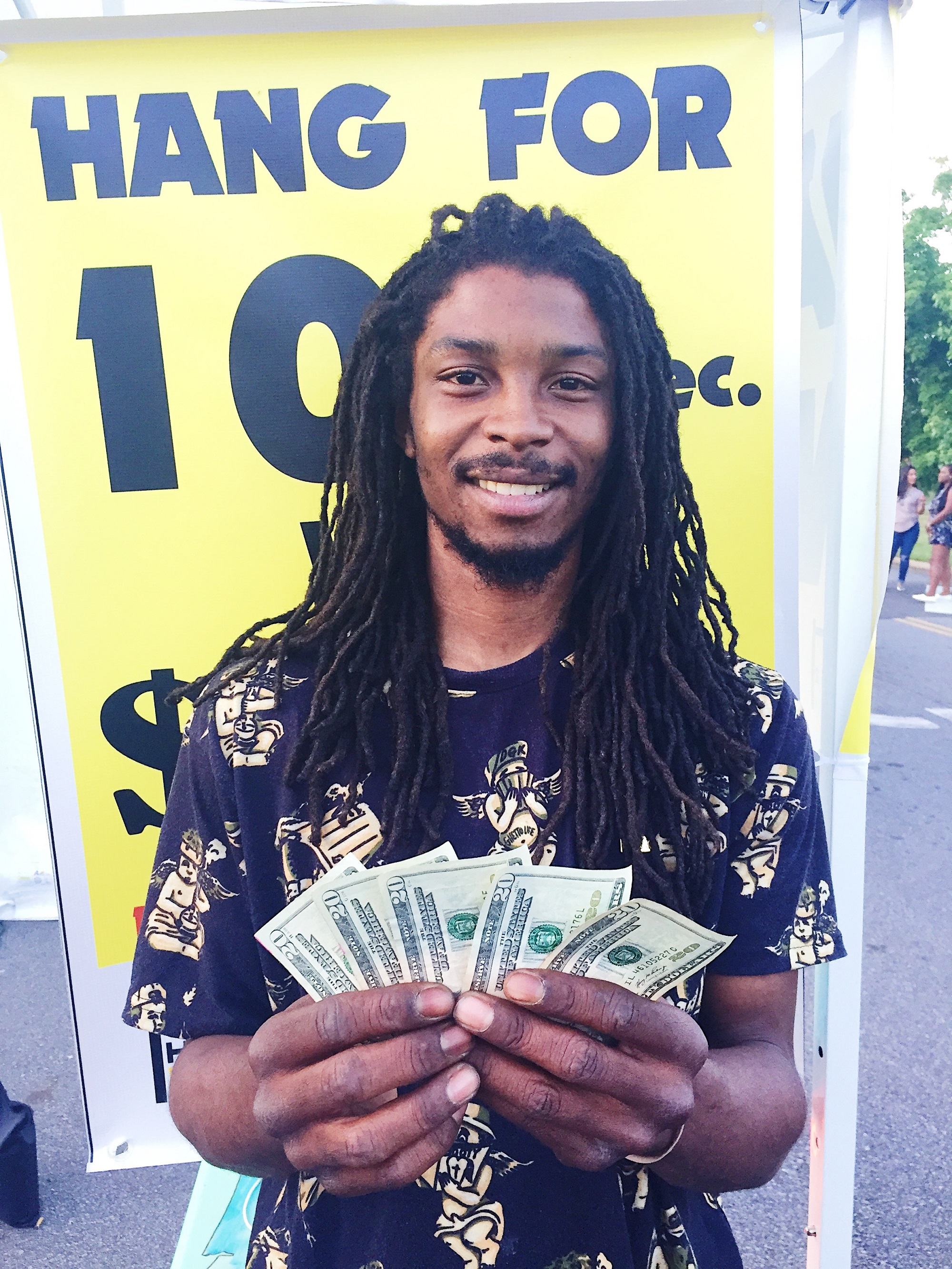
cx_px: 476
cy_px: 634
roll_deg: -0.4
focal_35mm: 29
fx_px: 1063
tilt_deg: -6.8
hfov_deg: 48.2
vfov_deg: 61.7
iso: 50
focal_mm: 4.15
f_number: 2.2
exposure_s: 1/30
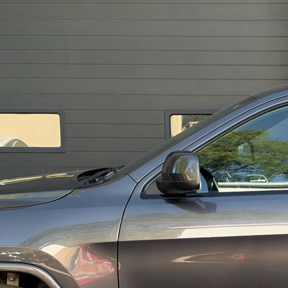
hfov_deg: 16.5
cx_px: 324
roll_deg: +0.2
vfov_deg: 16.9
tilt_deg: -6.1
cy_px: 252
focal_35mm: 102
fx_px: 960
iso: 80
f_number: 1.8
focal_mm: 6.93
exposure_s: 1/262
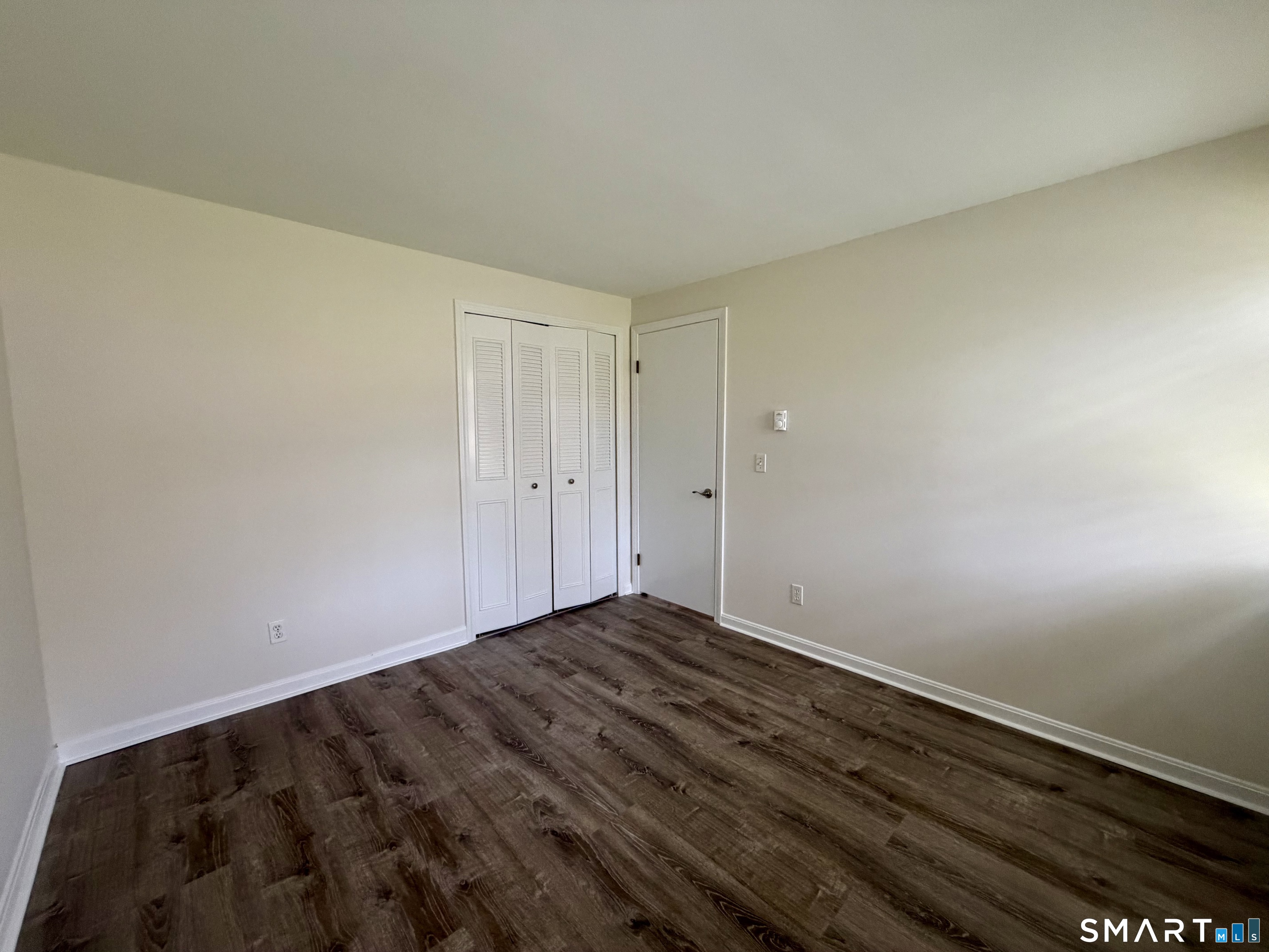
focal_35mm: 14
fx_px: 513
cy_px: 476
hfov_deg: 102.1
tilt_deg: -6.0
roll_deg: -0.1
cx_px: 634
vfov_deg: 85.7
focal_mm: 2.22
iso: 320
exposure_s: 1/100
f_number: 2.2
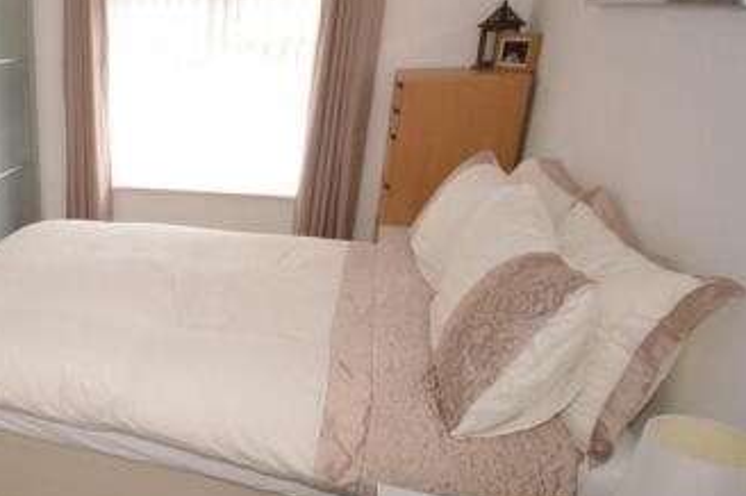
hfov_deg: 52.4
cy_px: 259
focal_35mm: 30
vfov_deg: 43.5
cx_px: 41
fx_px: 621
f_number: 4
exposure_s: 1/60
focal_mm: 10
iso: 1600
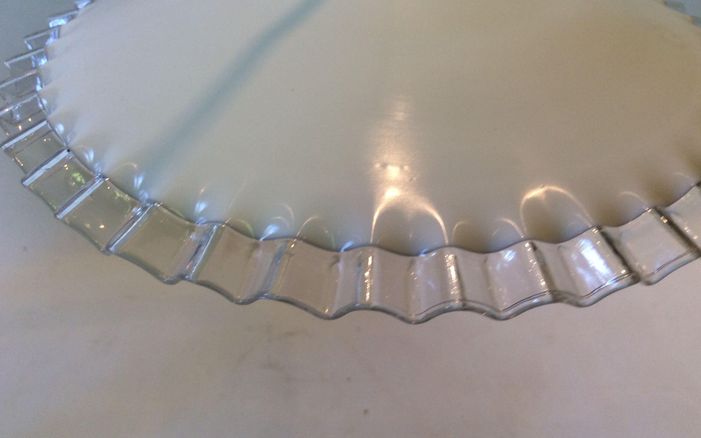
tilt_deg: -35.2
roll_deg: +1.0
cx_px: 351
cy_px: 191
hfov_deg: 56.7
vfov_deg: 37.2
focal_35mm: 34
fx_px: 650
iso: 40
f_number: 2.4
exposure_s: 1/25
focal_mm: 3.3
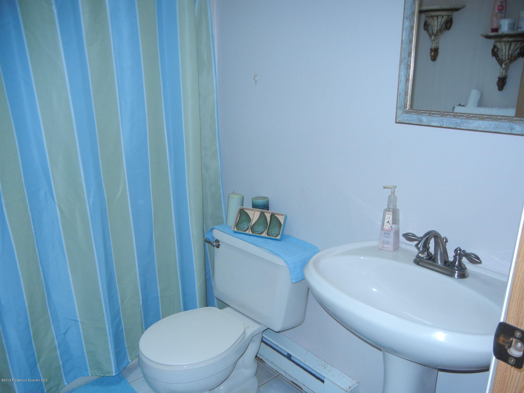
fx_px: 454
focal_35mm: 30
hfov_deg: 60.0
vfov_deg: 46.8
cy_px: 196
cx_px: 262
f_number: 3.5
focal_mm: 5.4
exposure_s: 1/30
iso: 200
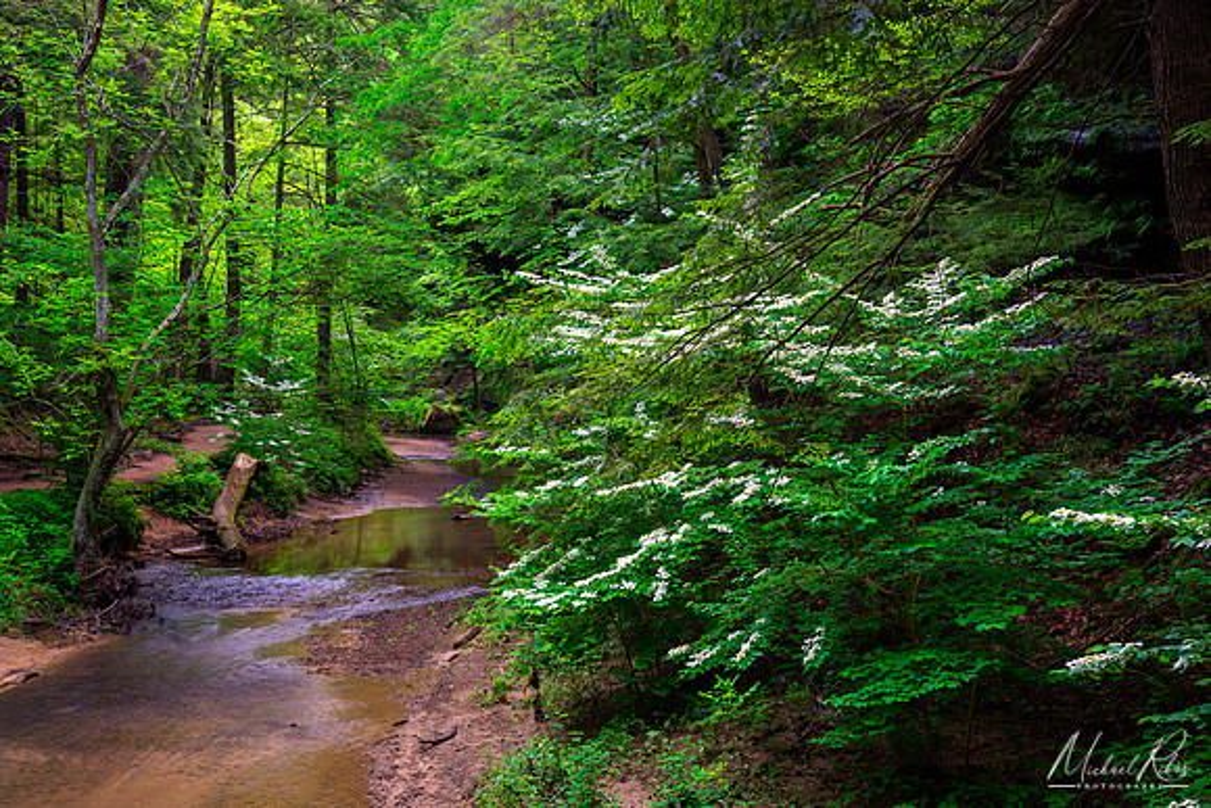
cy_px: 404
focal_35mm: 55
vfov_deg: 24.6
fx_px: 1850
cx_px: 606
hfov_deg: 36.2
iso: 100
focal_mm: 55
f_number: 13
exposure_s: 1/1.25
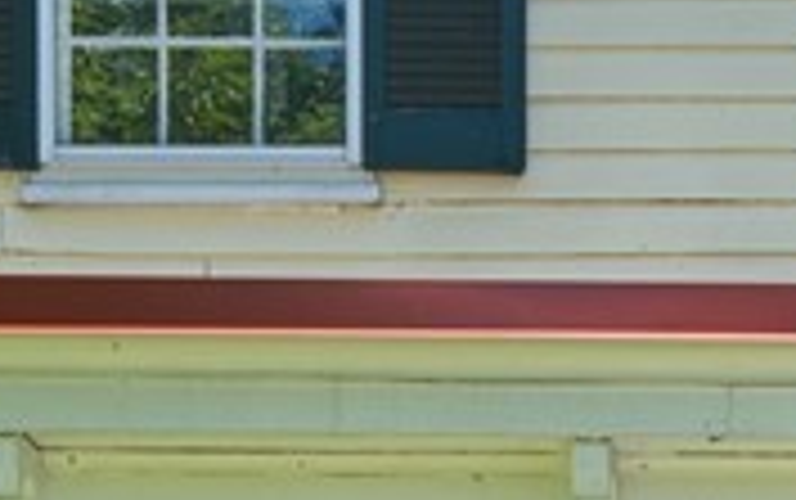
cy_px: 1288
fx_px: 4755
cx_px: 1147
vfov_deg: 5.7
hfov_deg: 9.3
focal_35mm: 219
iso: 100
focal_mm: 35
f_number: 10
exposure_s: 1/25
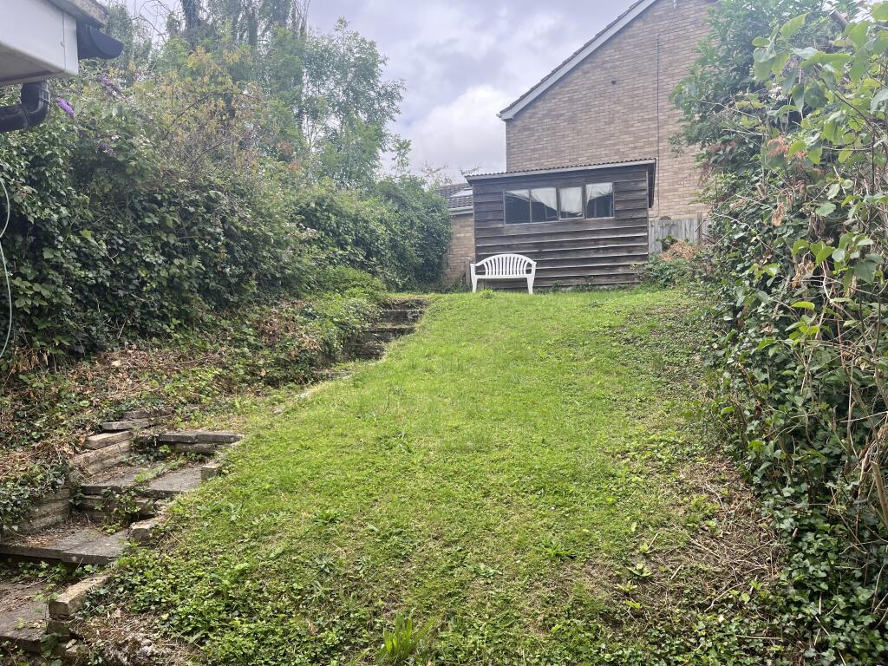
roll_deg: +2.1
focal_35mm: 26
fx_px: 667
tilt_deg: -0.2
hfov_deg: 67.3
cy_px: 333
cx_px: 444
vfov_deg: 53.1
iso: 50
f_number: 1.6
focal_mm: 5.1
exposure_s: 1/727
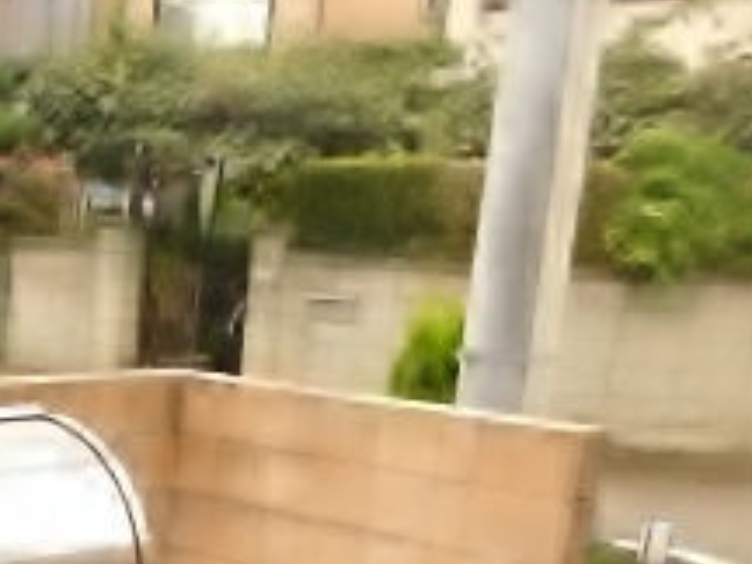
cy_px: 731
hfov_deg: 25.9
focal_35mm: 68
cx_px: -118
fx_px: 1477
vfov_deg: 19.9
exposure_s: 1/320
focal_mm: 4
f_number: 3
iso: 125
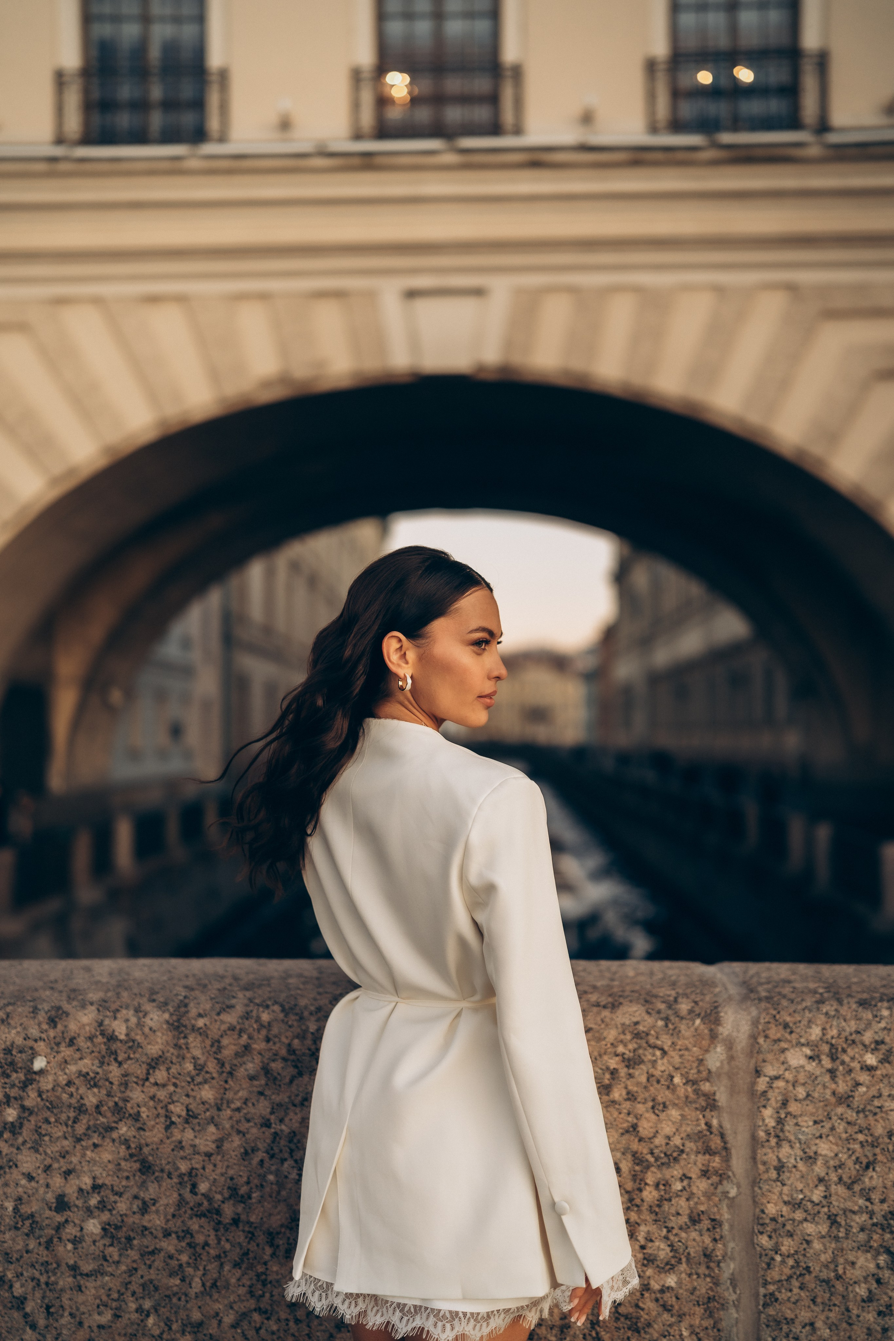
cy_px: 670
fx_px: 1304
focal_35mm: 35
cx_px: 447
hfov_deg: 37.9
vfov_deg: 54.4
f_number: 1.2
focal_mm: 35
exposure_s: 1/250
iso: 100
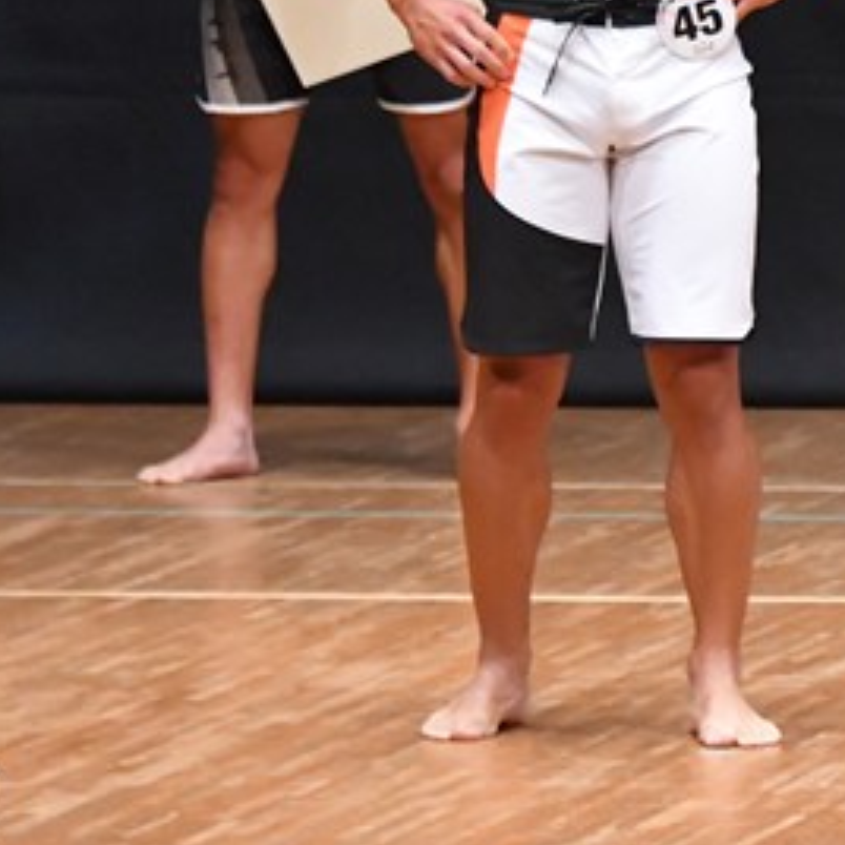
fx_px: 19305
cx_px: 1102
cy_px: 126
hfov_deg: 2.5
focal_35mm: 699
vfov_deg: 2.5
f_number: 5.6
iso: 8000
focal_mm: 190
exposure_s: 1/400
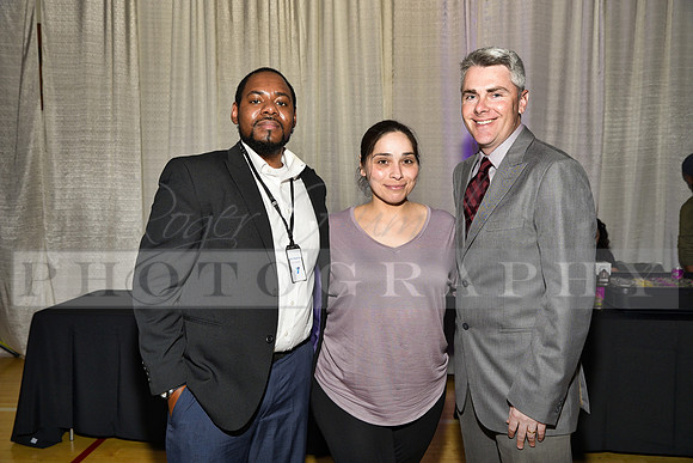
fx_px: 616
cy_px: 232
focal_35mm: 32
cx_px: 346
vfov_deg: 41.1
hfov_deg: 58.7
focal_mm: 32
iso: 200
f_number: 5
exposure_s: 1/60
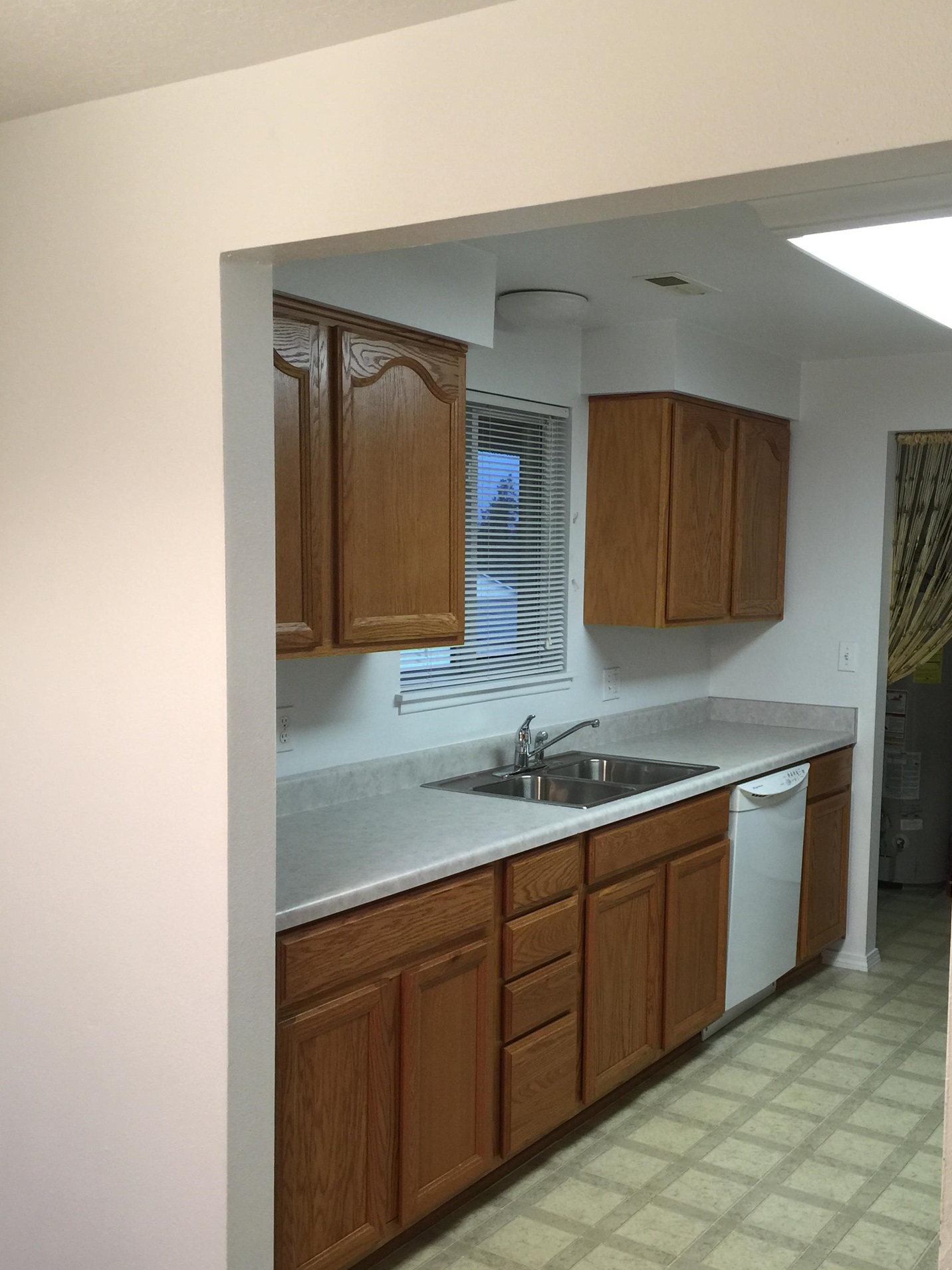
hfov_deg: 40.5
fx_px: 1283
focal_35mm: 35
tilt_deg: -6.0
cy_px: 709
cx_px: 564
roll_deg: -0.8
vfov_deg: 52.5
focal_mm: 4.15
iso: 50
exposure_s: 1/15
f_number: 2.2
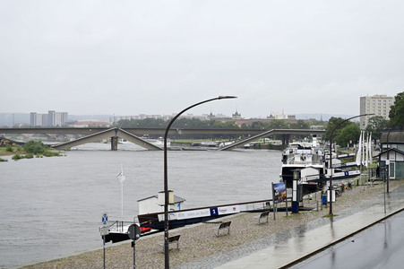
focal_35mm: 70
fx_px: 785
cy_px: 134
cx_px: 202
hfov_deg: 28.9
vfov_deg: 19.4
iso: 100
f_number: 4
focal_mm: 70
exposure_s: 1/250
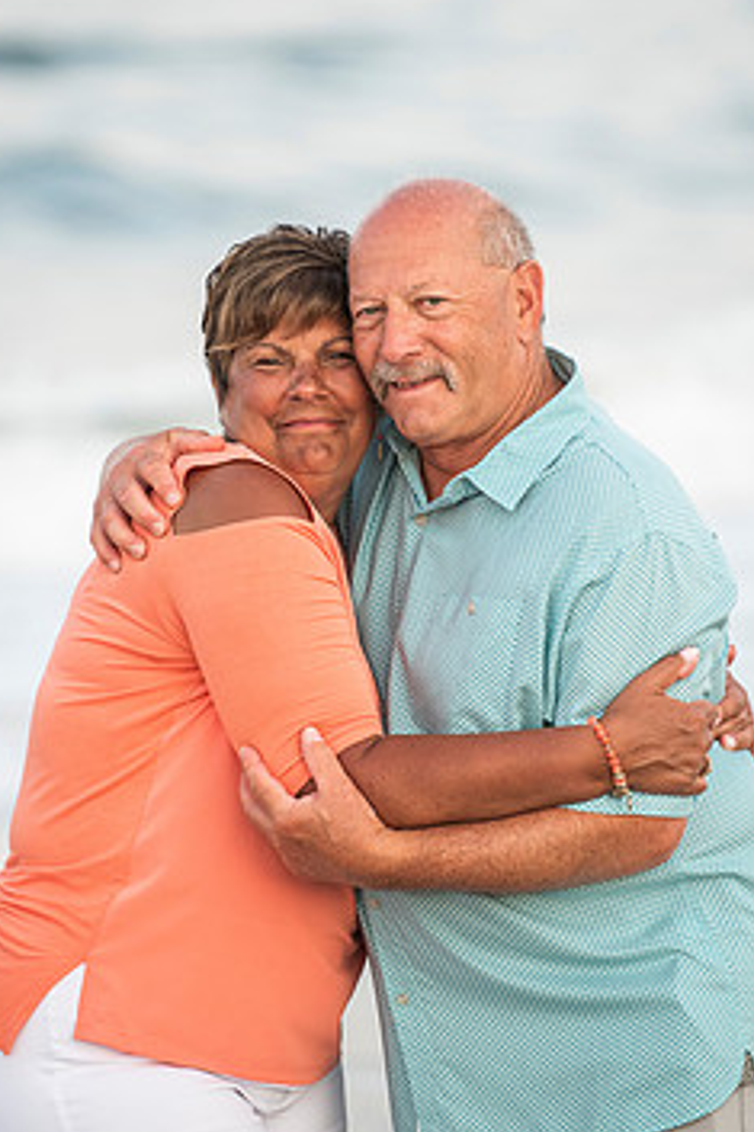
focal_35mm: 255
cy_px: 520
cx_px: 330
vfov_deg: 8.1
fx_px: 8018
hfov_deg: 5.4
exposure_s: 1/1000
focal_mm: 200
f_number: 3.5
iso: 800
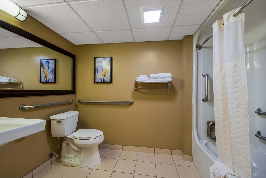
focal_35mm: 15
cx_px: 133
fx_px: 111
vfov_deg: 77.4
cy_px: 89
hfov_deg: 100.4
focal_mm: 15
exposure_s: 1/10
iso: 400
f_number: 8
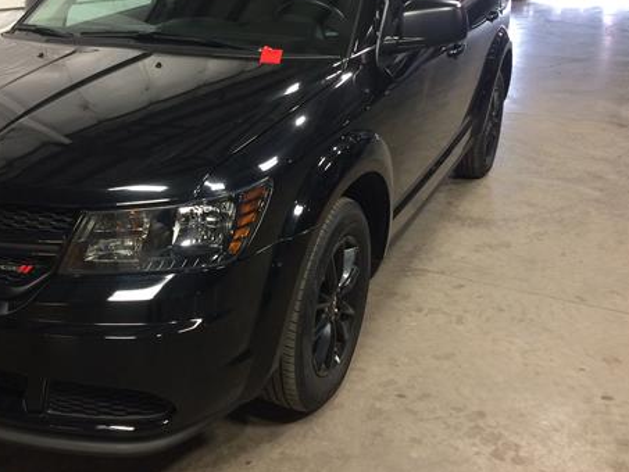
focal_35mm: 41
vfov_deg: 35.0
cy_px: 178
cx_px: 206
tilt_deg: -18.8
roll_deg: +1.3
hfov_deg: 45.0
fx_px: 745
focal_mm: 4.15
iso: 125
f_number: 2.2
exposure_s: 1/30
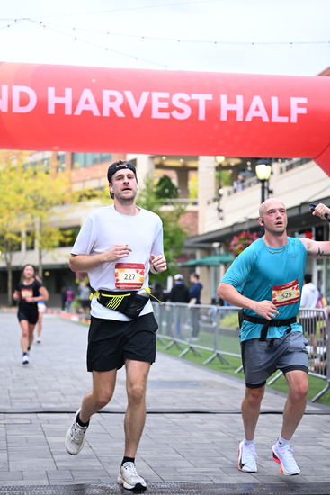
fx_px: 962
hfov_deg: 19.5
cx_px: 165
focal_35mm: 70
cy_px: 248
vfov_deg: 28.8
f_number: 2.8
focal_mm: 70
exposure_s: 1/1600
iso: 1000
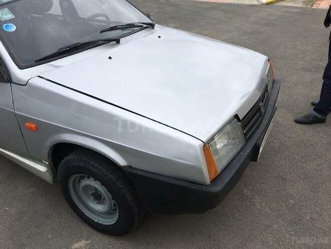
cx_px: 166
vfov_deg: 48.2
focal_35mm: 29
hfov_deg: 61.7
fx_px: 277
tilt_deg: -31.4
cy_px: 124
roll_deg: +1.2
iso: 25
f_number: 2.2
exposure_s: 1/1012
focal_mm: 4.15
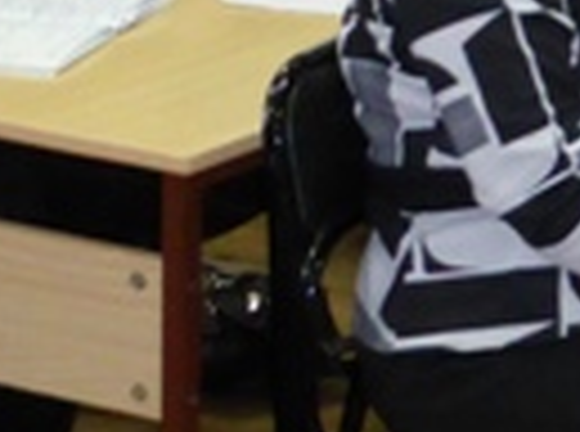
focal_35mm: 194
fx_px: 3241
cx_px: 1223
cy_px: -230
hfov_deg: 9.5
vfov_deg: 7.5
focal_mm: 6.9
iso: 640
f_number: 3.9
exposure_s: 1/60
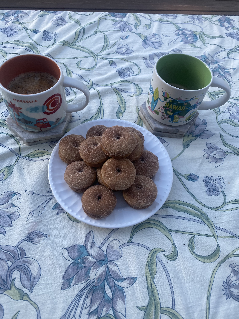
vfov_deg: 67.3
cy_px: 160
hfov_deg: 53.1
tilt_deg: -57.8
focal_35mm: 26
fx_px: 239
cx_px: 120
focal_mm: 4.25
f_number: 1.8
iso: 32
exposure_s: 1/405
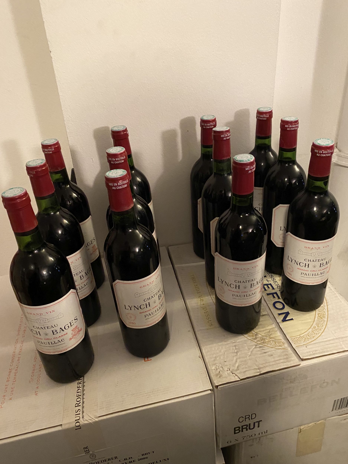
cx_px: 174
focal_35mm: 26
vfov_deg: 67.3
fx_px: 349
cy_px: 232
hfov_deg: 53.1
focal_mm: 4.25
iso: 500
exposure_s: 1/25
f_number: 1.8
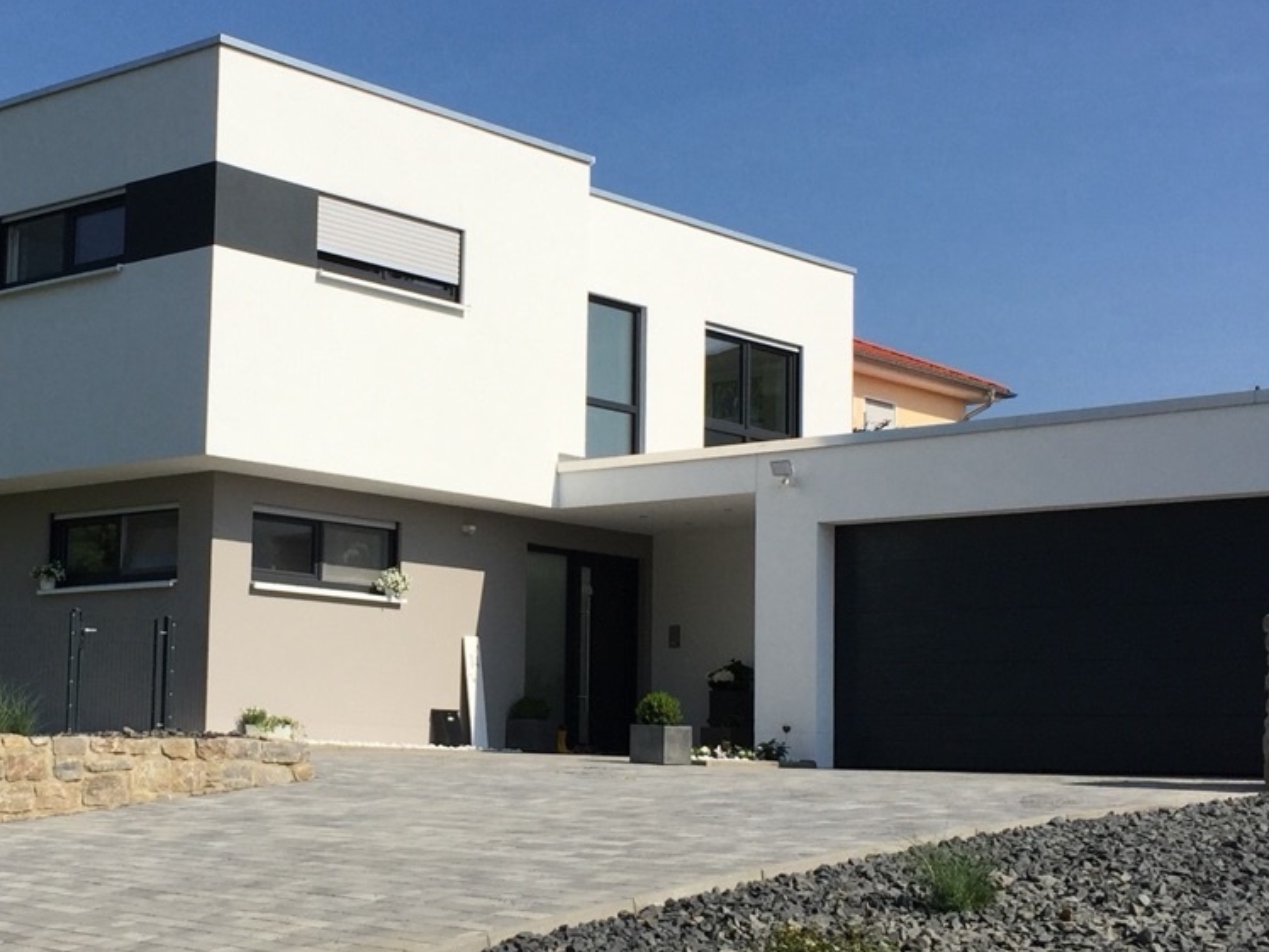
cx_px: 380
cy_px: 538
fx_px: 2273
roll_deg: -2.0
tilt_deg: +6.1
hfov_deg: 30.9
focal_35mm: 62
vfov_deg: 23.6
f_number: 2.2
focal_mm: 4.15
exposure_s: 1/2825
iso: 32
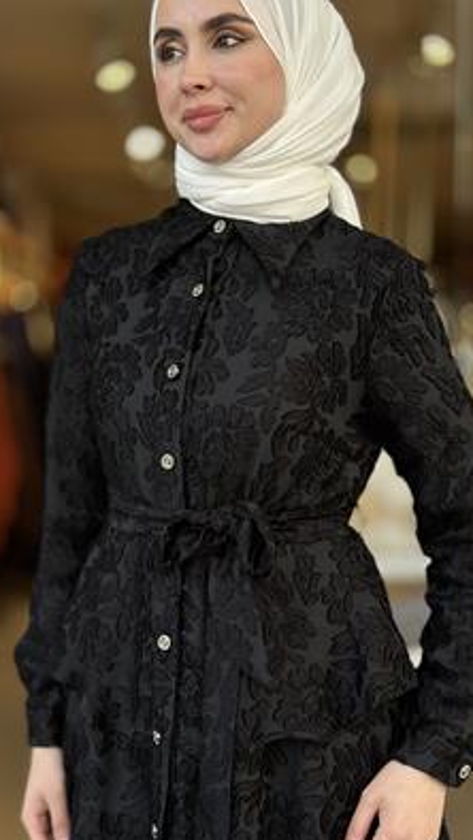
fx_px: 1537
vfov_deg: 30.6
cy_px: 416
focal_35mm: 69
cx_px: 226
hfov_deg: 17.5
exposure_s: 1/310
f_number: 1.78
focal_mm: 6.86
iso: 80
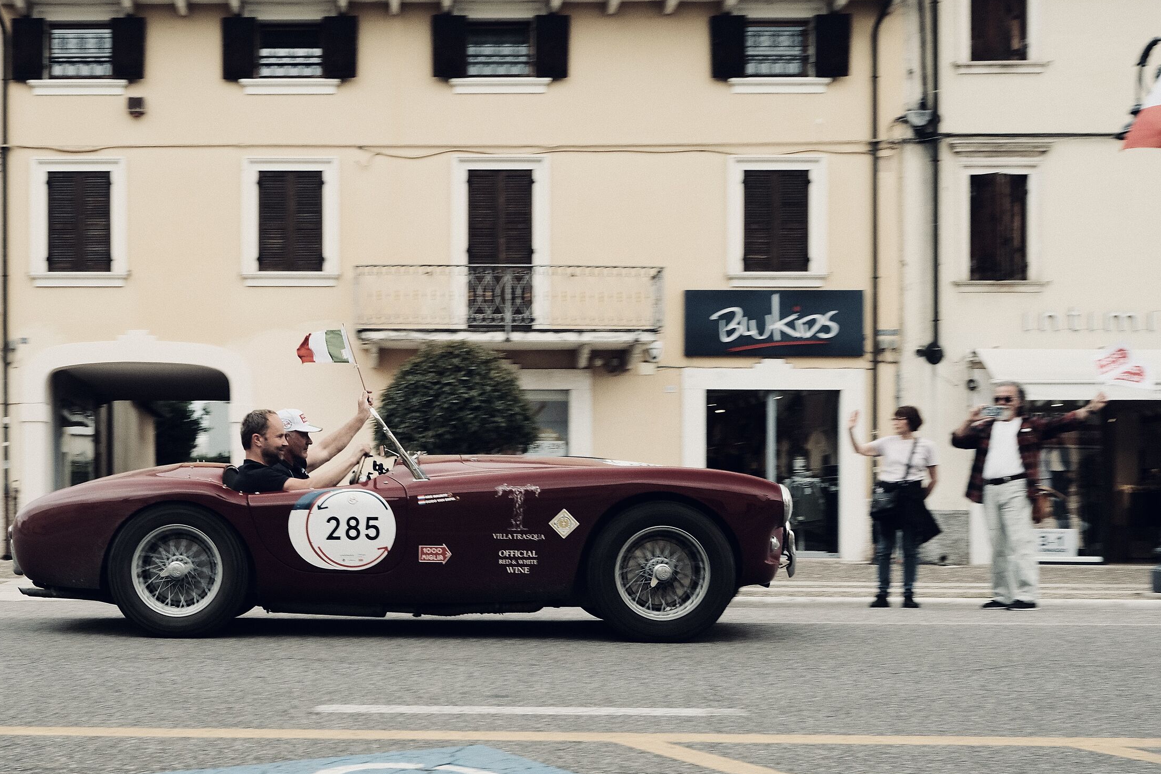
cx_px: 620
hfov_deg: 53.1
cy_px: 400
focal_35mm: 36
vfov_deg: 36.9
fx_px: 1161
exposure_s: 1/420
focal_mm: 22.3
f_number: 8
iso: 800
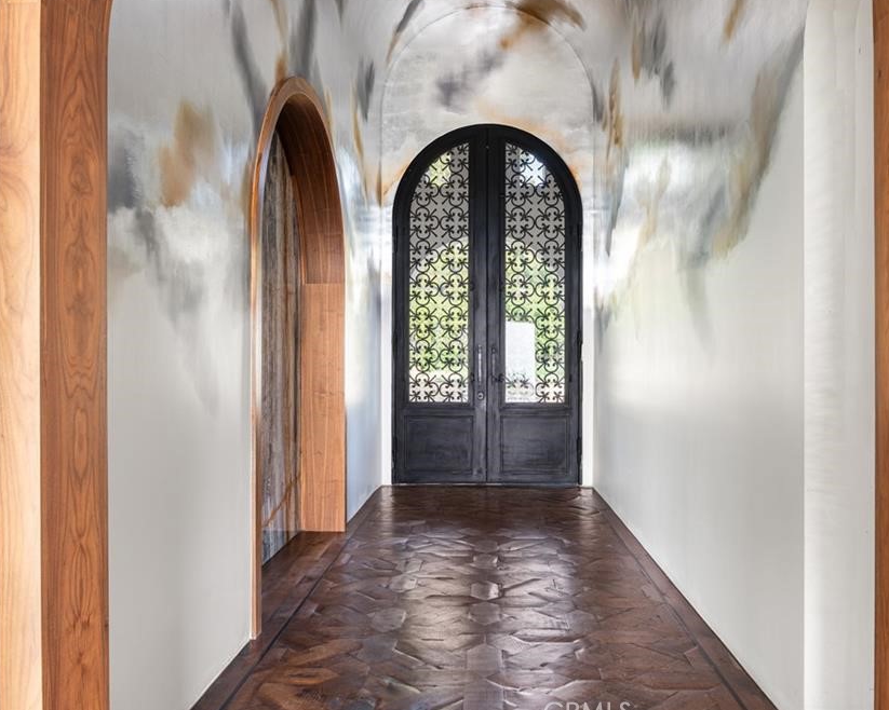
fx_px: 737
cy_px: 360
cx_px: 479
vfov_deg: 51.5
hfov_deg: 62.1
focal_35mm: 28
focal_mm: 24
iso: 100
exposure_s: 1/5
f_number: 9
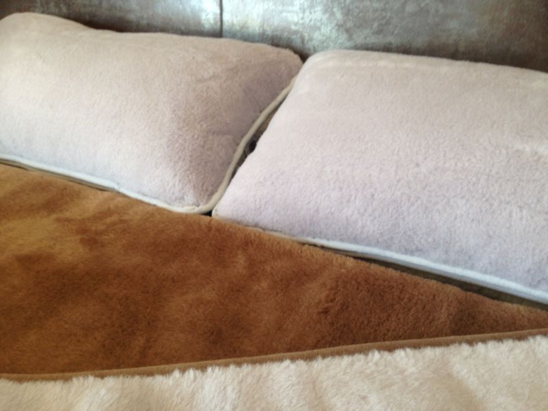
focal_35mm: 33
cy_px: 206
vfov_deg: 42.9
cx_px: 274
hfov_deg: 55.4
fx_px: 522
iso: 50
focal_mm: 4.12
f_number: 2.4
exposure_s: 1/30
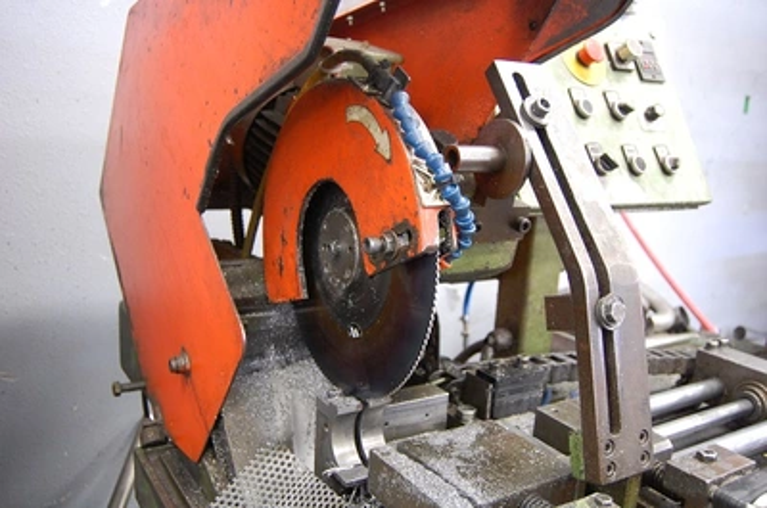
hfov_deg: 55.2
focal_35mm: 34
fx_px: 734
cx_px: 384
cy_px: 254
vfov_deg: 38.2
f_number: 3.8
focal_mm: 23
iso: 800
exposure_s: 1/15
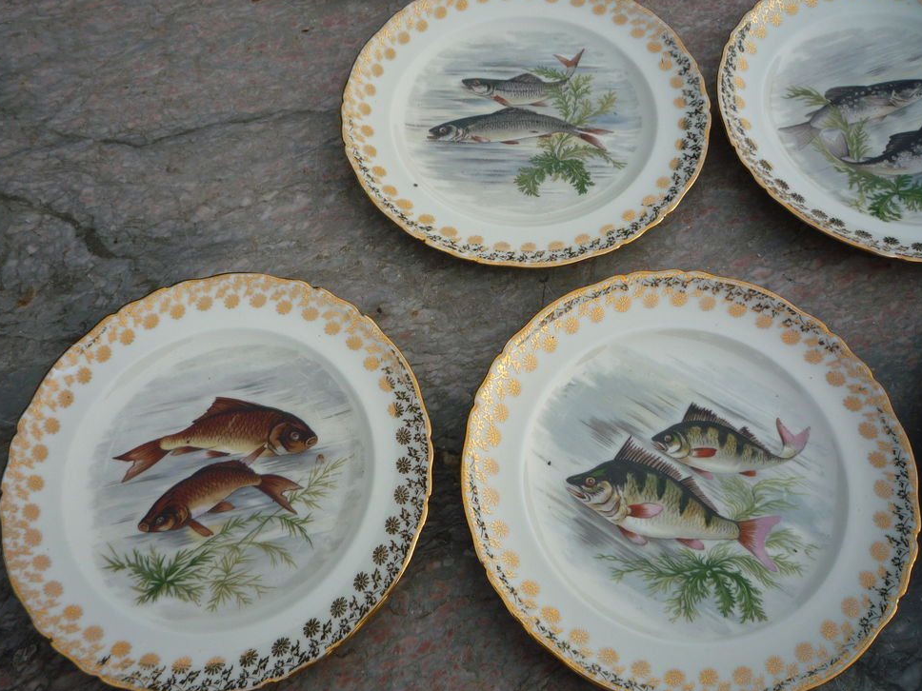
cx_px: 464
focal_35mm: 31
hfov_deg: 58.4
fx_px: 826
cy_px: 349
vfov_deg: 45.4
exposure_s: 1/400
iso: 100
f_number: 4.5
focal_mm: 5.2
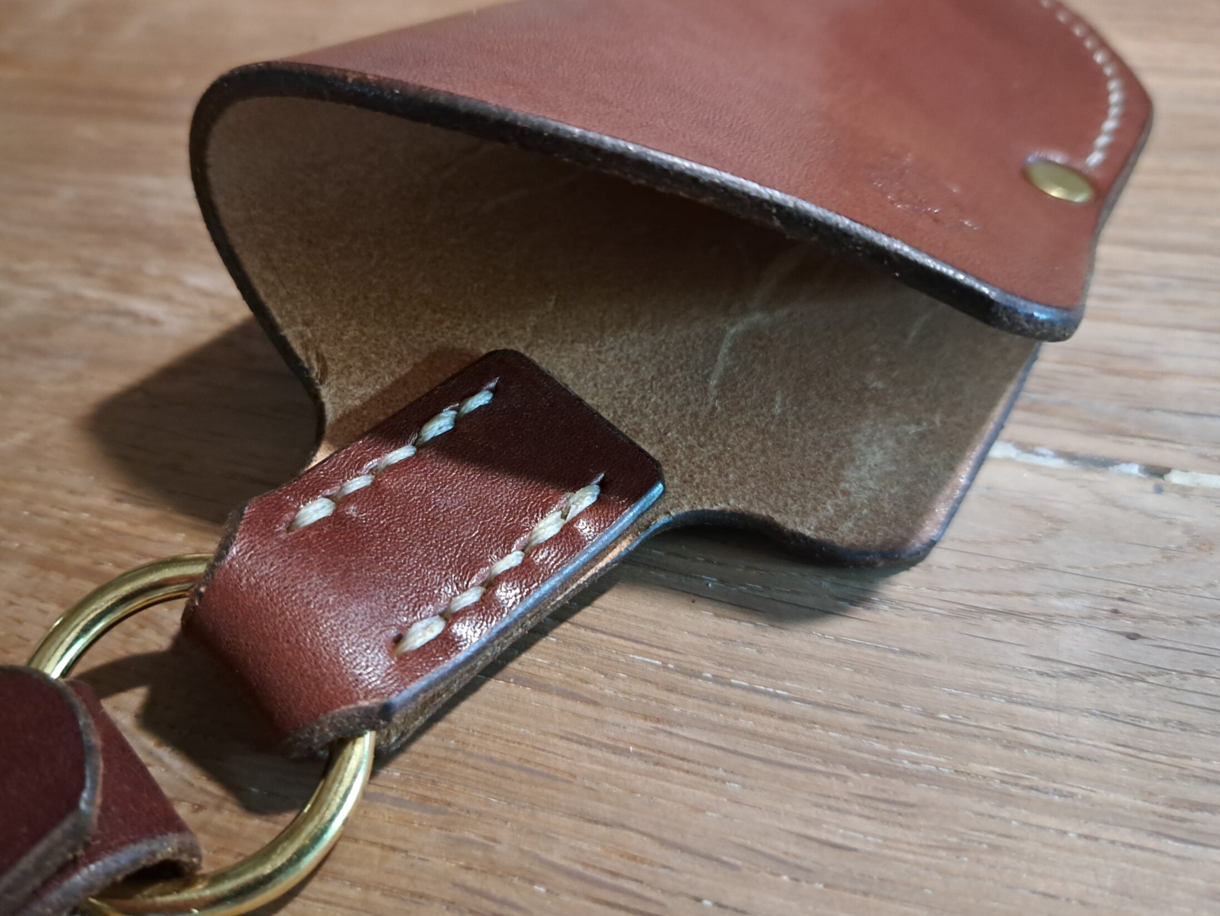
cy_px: 401
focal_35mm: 28
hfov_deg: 63.2
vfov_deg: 49.6
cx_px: 534
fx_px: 987
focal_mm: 5.23
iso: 800
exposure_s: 1/20
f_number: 1.8
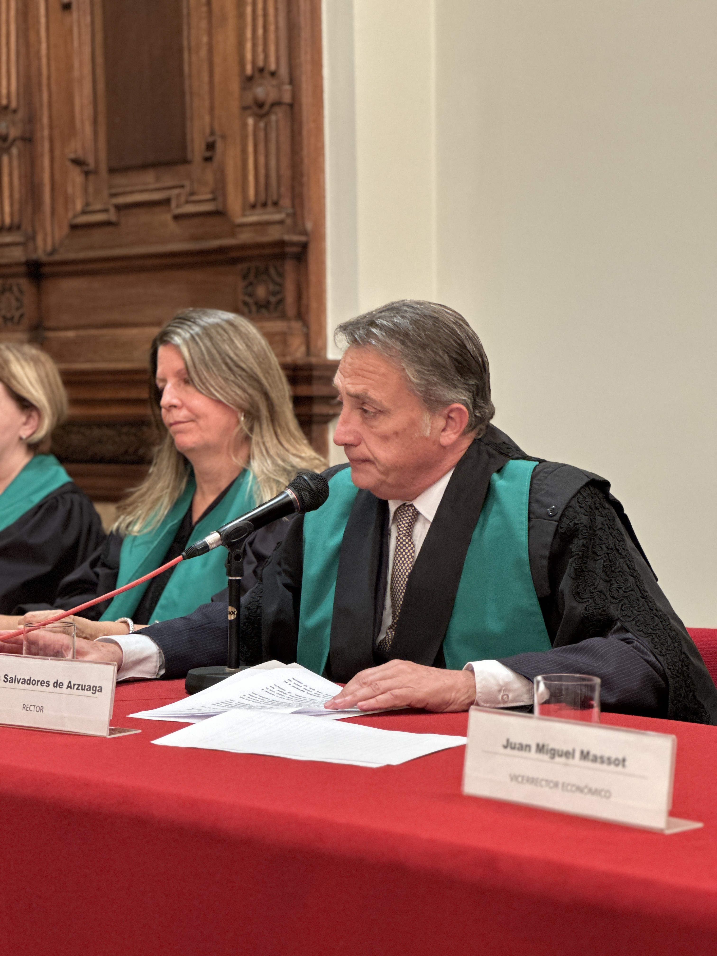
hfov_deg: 19.1
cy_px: 478
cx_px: 358
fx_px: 2127
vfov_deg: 25.3
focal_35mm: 77
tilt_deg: -1.3
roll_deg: -0.4
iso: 400
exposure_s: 1/17
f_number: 2.8
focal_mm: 9
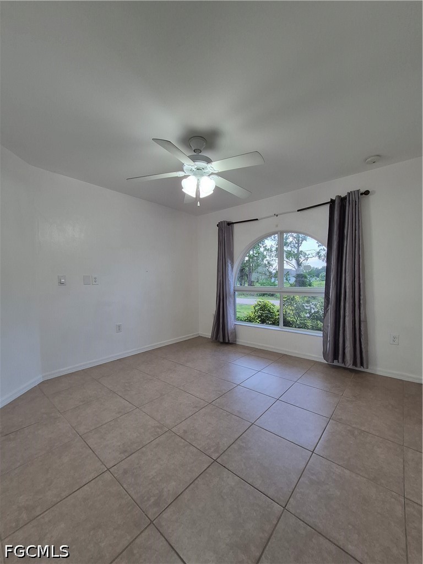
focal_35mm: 13
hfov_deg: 89.9
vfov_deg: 106.2
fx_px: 212
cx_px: 212
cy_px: 282
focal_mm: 1.74
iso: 125
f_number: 2.2
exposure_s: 1/60
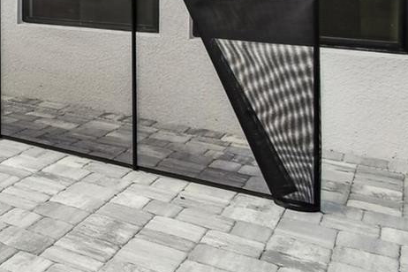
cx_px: -239
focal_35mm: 52
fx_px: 589
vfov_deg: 23.8
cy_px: -50
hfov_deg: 25.6
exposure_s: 1/250
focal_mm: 10
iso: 100
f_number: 7.1
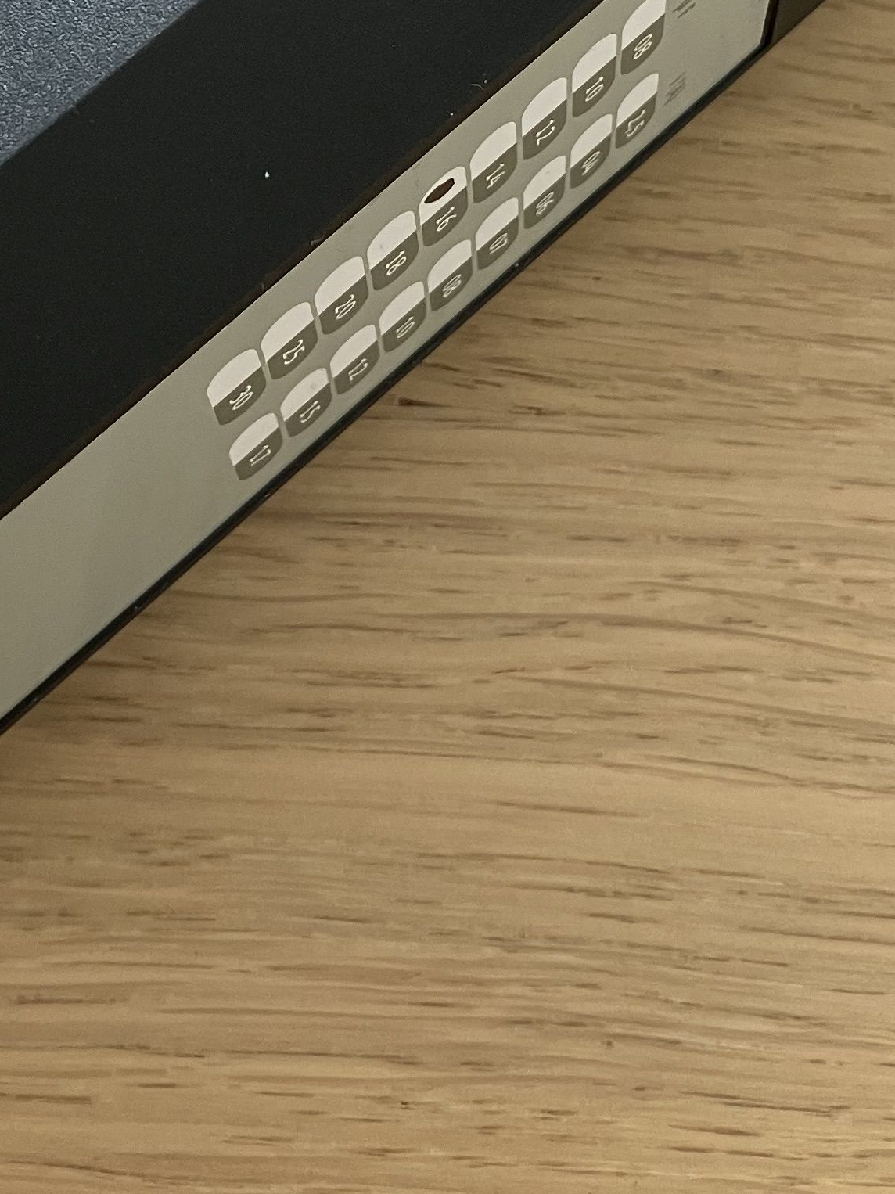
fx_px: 2552
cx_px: 334
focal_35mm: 74
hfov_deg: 19.9
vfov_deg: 24.5
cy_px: -133
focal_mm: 3.99
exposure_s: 1/77
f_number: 1.8
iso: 80
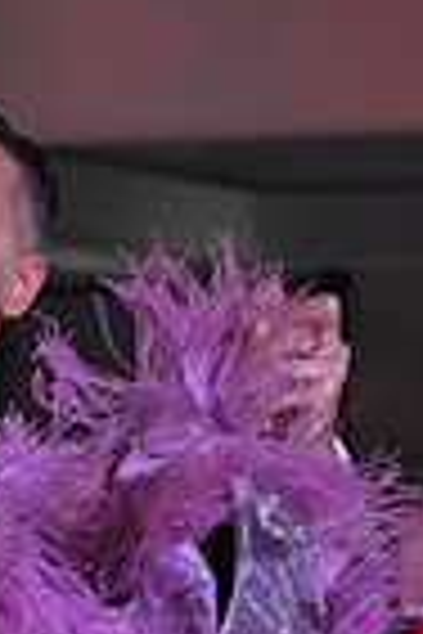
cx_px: -133
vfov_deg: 5.0
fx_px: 7173
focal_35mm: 407
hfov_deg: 3.4
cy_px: 1039
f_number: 6.3
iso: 5000
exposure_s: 1/250
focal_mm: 99
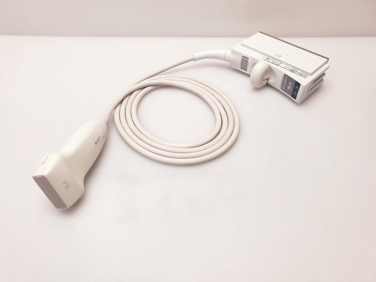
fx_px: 282
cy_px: 141
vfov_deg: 53.1
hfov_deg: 67.3
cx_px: 188
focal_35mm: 26
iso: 50
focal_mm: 4.3
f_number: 2.4
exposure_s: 1/50
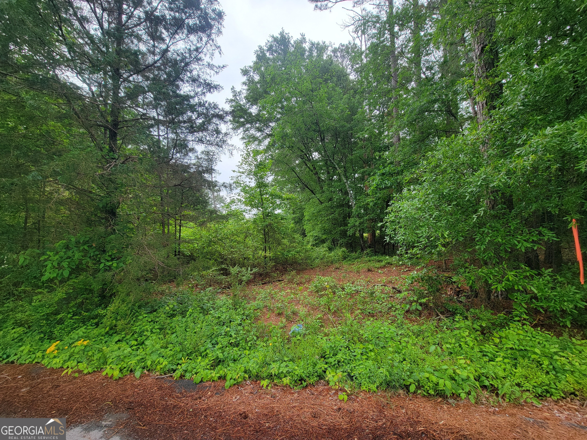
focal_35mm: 13
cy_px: 220
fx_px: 220
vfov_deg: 89.9
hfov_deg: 106.2
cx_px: 294
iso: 50
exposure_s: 1/212
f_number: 2.2
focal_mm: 2.2
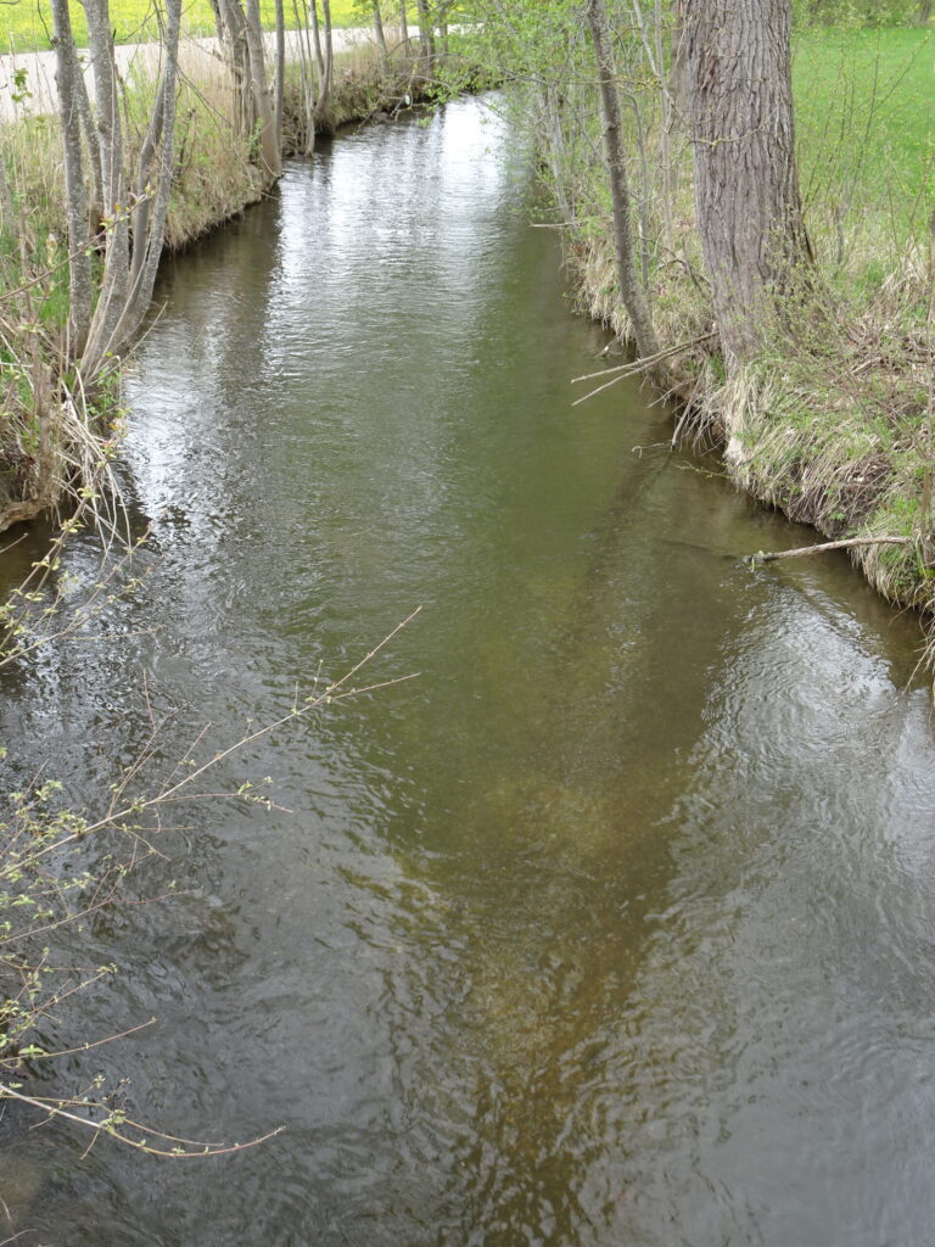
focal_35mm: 36
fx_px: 1297
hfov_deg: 39.7
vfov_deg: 51.4
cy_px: 624
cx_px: 468
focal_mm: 6.17
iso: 80
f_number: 4
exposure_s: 1/50
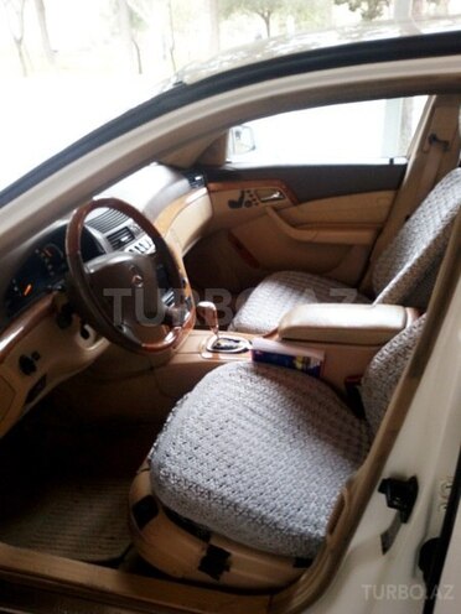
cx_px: 230
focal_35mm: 31
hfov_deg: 45.4
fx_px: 550
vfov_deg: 58.4
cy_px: 307
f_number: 2.4
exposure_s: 1/24
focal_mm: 2.93
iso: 160
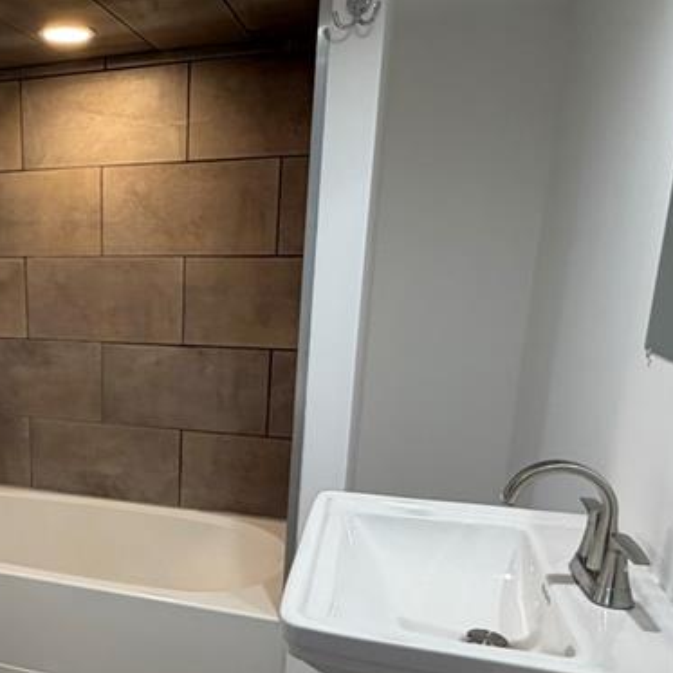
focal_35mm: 34
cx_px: 87
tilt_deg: -14.3
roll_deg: +0.1
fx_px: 748
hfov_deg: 44.7
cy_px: 429
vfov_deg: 47.9
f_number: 2.2
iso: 160
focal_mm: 2.22
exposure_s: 1/120
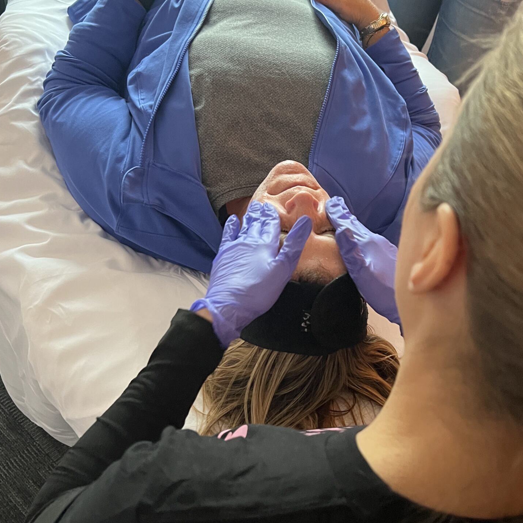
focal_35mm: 41
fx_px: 701
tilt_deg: -50.5
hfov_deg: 40.6
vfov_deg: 40.7
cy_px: 315
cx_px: 333
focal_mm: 5.7
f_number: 1.5
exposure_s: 1/60
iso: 500
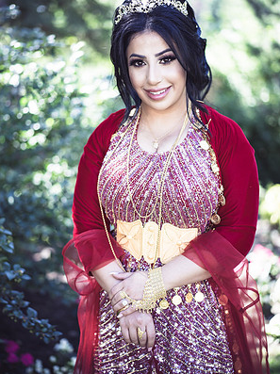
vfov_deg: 32.2
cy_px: 167
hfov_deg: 24.4
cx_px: 140
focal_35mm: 60
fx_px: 648
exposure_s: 1/250
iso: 100
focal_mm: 55
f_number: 1.8
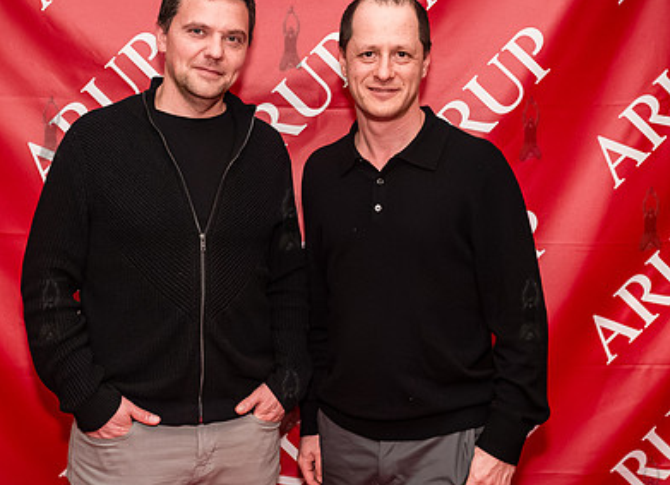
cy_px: 188
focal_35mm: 65
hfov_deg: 30.1
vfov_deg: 22.0
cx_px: 268
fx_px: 1242
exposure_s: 1/400
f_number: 5
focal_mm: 35
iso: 8000
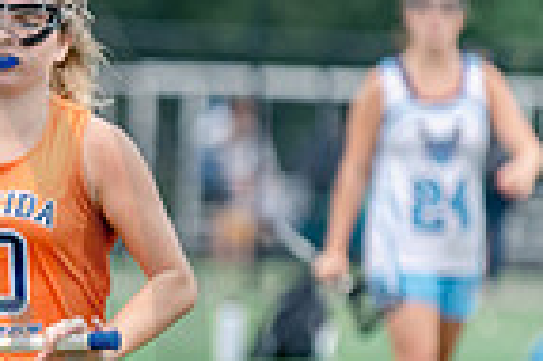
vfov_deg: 1.0
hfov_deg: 1.5
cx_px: -863
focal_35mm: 1330
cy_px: 357
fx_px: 20038
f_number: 3
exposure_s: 1/640
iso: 250
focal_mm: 200
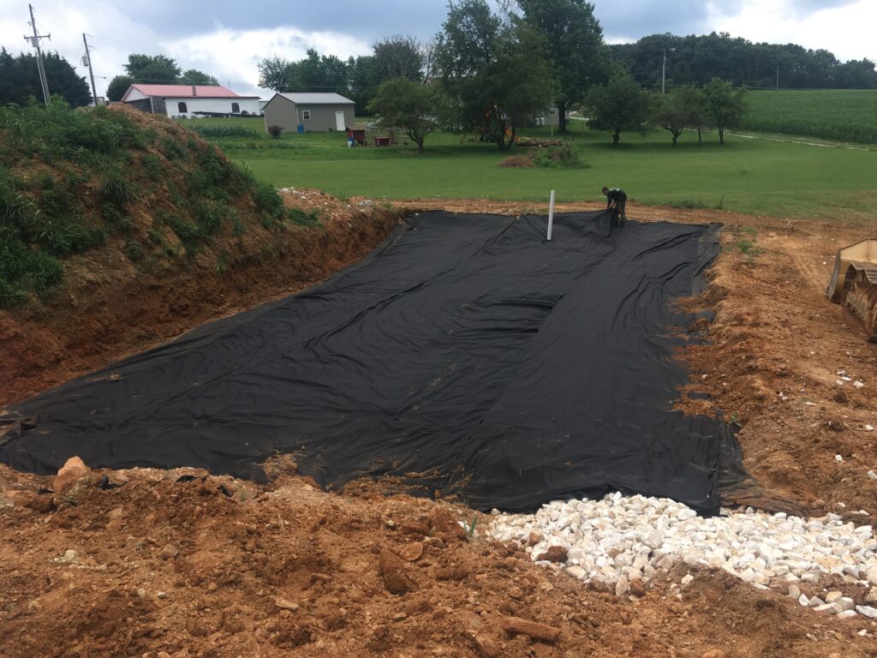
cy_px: 329
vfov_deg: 48.2
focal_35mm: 29
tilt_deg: -13.7
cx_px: 438
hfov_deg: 61.7
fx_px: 735
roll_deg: +3.4
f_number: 2.2
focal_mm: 4.15
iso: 25
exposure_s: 1/962
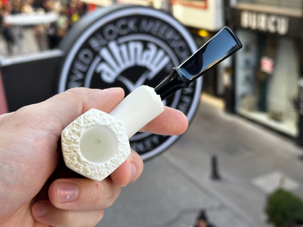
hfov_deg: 36.8
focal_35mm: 52
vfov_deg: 28.0
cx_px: 152
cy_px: 106
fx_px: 455
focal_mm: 6.86
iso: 64
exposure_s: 1/220
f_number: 1.78
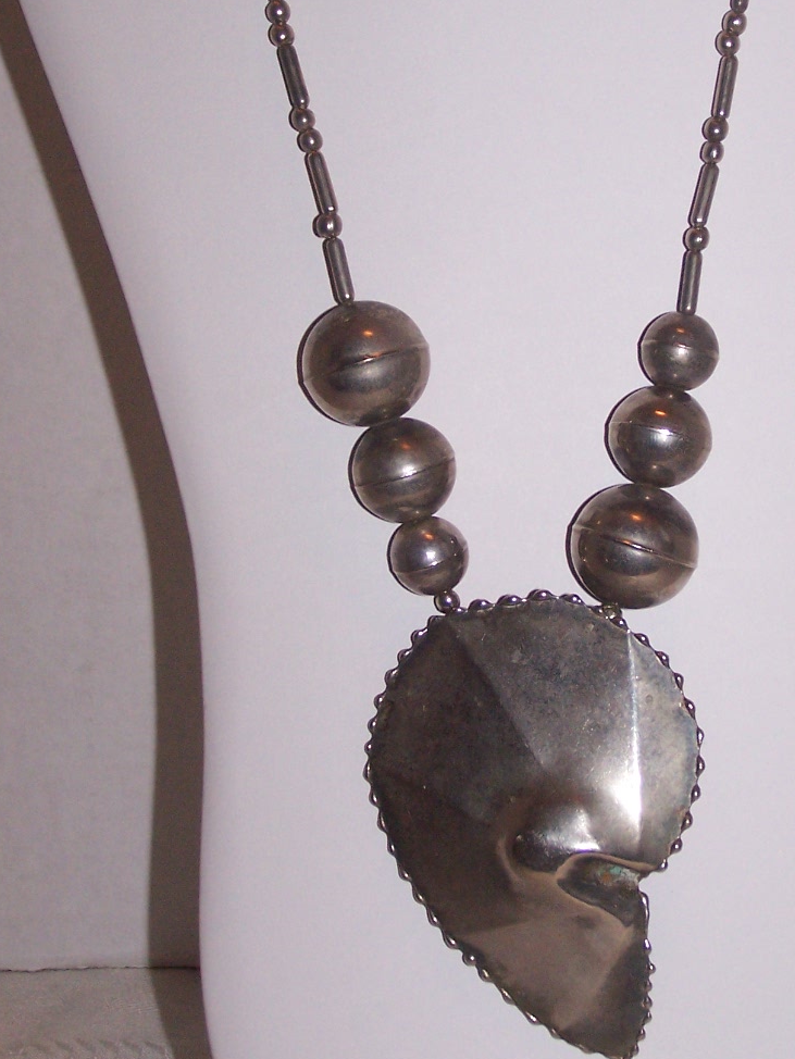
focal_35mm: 94
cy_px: 406
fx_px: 2877
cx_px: 558
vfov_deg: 20.8
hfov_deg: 15.7
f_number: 3.1
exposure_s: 1/90
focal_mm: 9.8
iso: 140
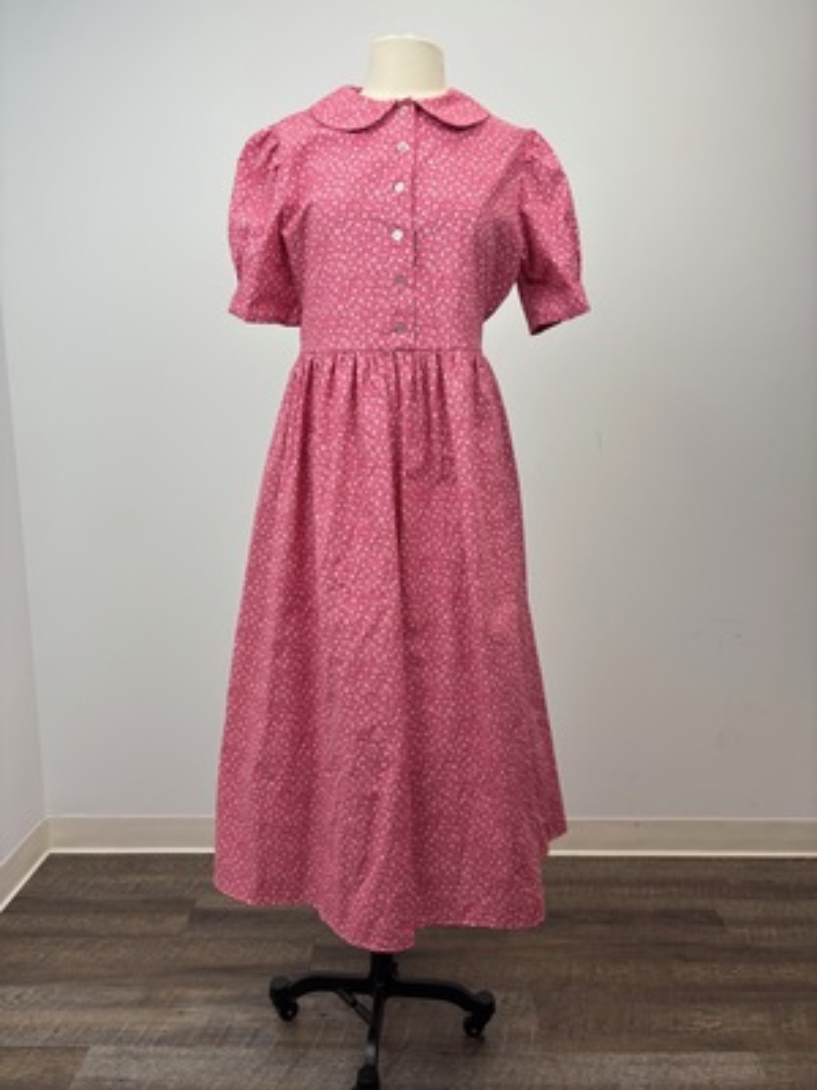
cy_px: 545
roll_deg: +0.2
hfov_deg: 53.1
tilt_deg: -11.6
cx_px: 408
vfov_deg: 67.3
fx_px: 818
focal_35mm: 26
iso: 40
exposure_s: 1/145
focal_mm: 5.96
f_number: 1.6
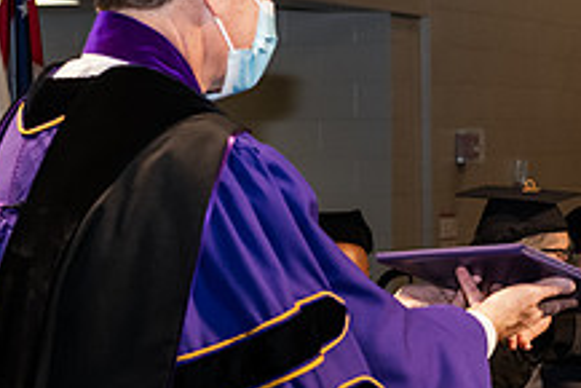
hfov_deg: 12.2
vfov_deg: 8.3
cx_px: 568
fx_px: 2681
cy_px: 250
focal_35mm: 166
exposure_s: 1/200
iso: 1600
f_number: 6.3
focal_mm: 62
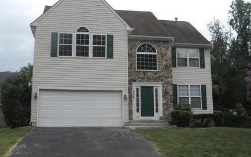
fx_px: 301
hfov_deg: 45.3
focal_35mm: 44
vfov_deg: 29.2
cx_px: 125
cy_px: 76
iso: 80
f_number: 3.7
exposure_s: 1/706
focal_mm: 6.4
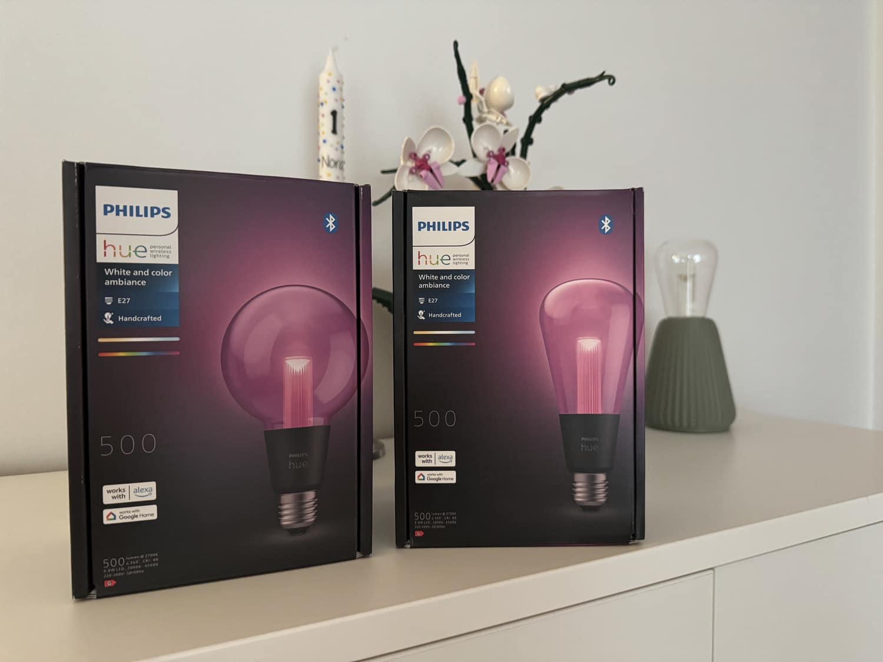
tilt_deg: -1.9
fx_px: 612
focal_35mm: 24
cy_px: 331
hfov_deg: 71.6
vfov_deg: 56.8
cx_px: 442
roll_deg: +0.1
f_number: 1.78
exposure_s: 1/40
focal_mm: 6.76
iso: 1000
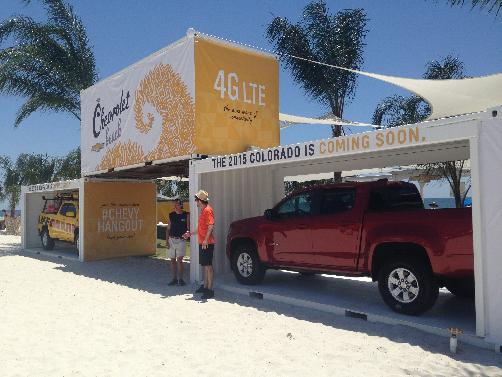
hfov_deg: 55.4
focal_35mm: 33
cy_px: 188
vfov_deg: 42.9
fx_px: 479
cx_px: 251
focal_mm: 4.12
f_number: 2.4
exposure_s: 1/2857
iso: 50
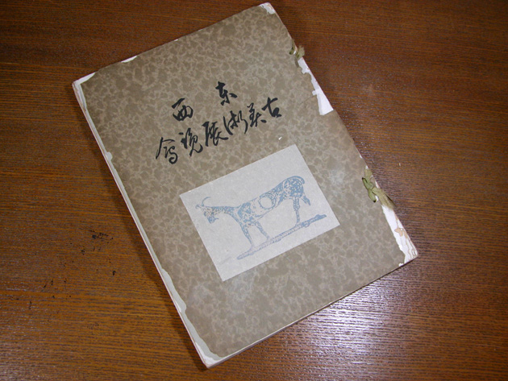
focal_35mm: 46
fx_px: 675
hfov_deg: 41.2
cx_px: 254
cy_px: 190
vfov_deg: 31.5
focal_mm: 11.6
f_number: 3
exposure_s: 1/38.2
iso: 100
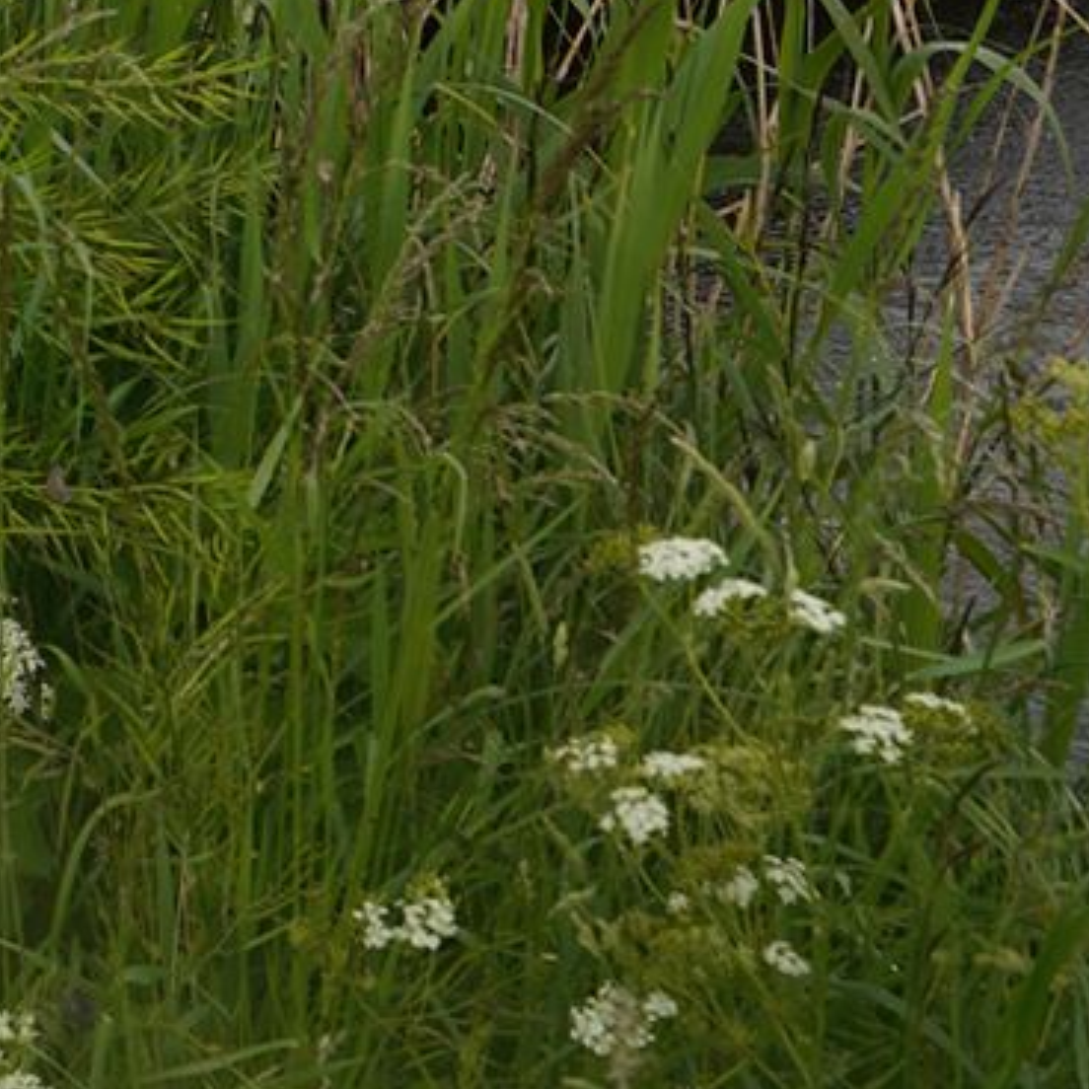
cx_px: -805
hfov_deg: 14.1
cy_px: -814
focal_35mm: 111
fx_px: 3951
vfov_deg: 14.1
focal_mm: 24
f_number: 5.6
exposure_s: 1/100
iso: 100
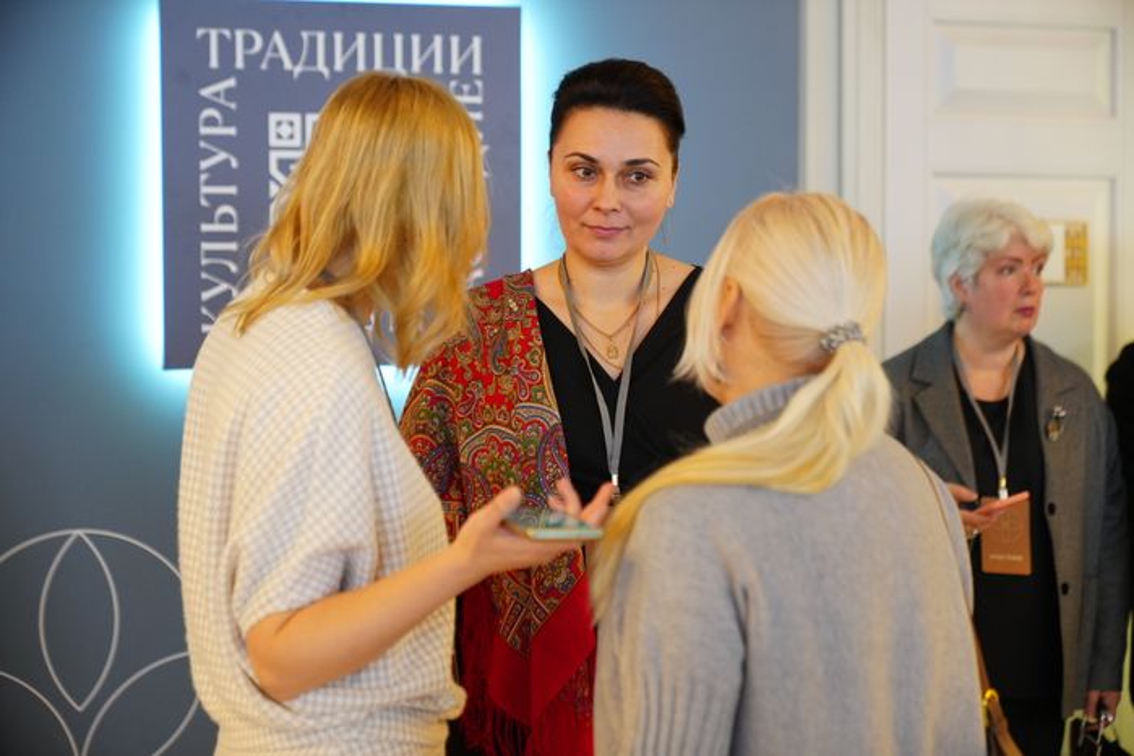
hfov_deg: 28.8
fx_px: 2205
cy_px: 378
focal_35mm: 70
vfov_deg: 19.5
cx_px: 567
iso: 1600
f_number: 2.8
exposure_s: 1/80
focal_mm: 70
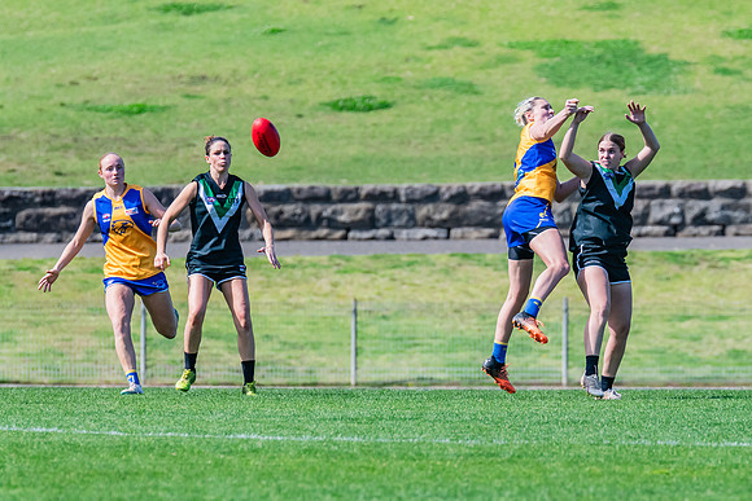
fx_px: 13700
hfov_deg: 3.1
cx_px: 569
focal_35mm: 656
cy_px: 209
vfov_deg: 2.1
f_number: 7.1
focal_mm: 420
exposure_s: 1/1600
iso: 800
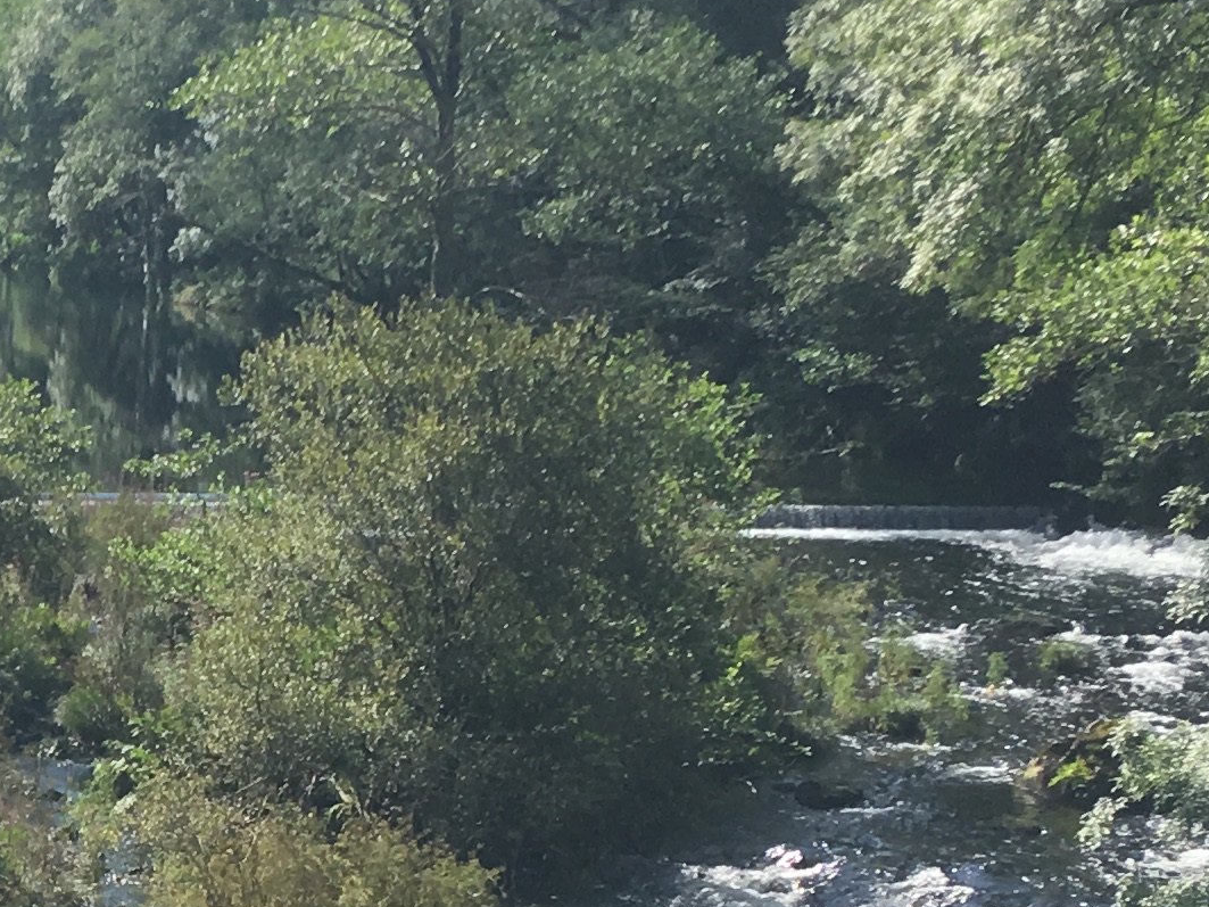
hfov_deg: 17.1
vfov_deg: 13.4
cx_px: -256
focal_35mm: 110
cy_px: 794
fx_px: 3841
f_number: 2.2
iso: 25
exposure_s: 1/801
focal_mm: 4.15
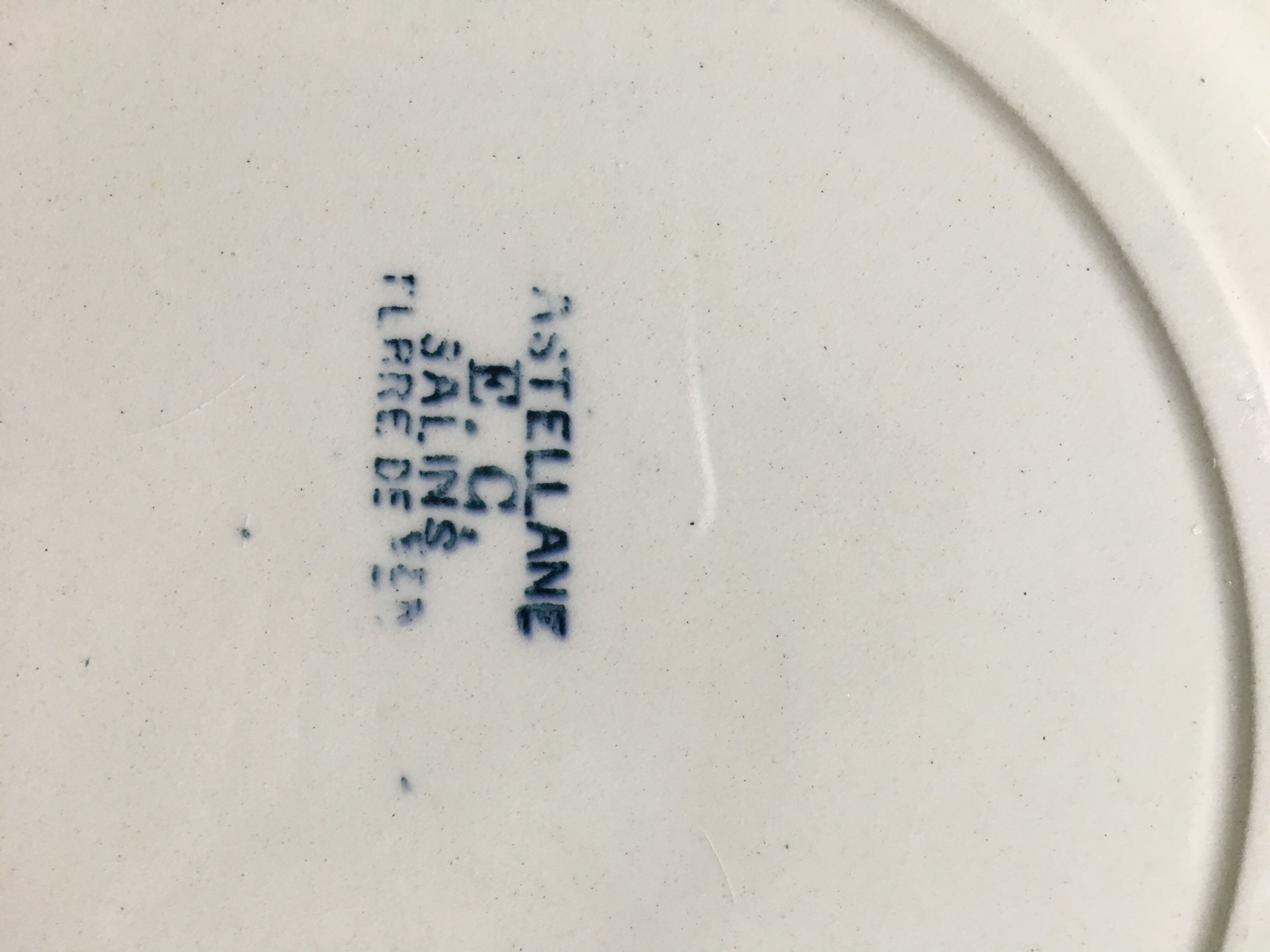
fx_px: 1064
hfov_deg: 61.7
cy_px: 476
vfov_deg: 48.2
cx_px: 635
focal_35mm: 29
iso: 64
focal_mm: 4.15
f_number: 2.2
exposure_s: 1/33
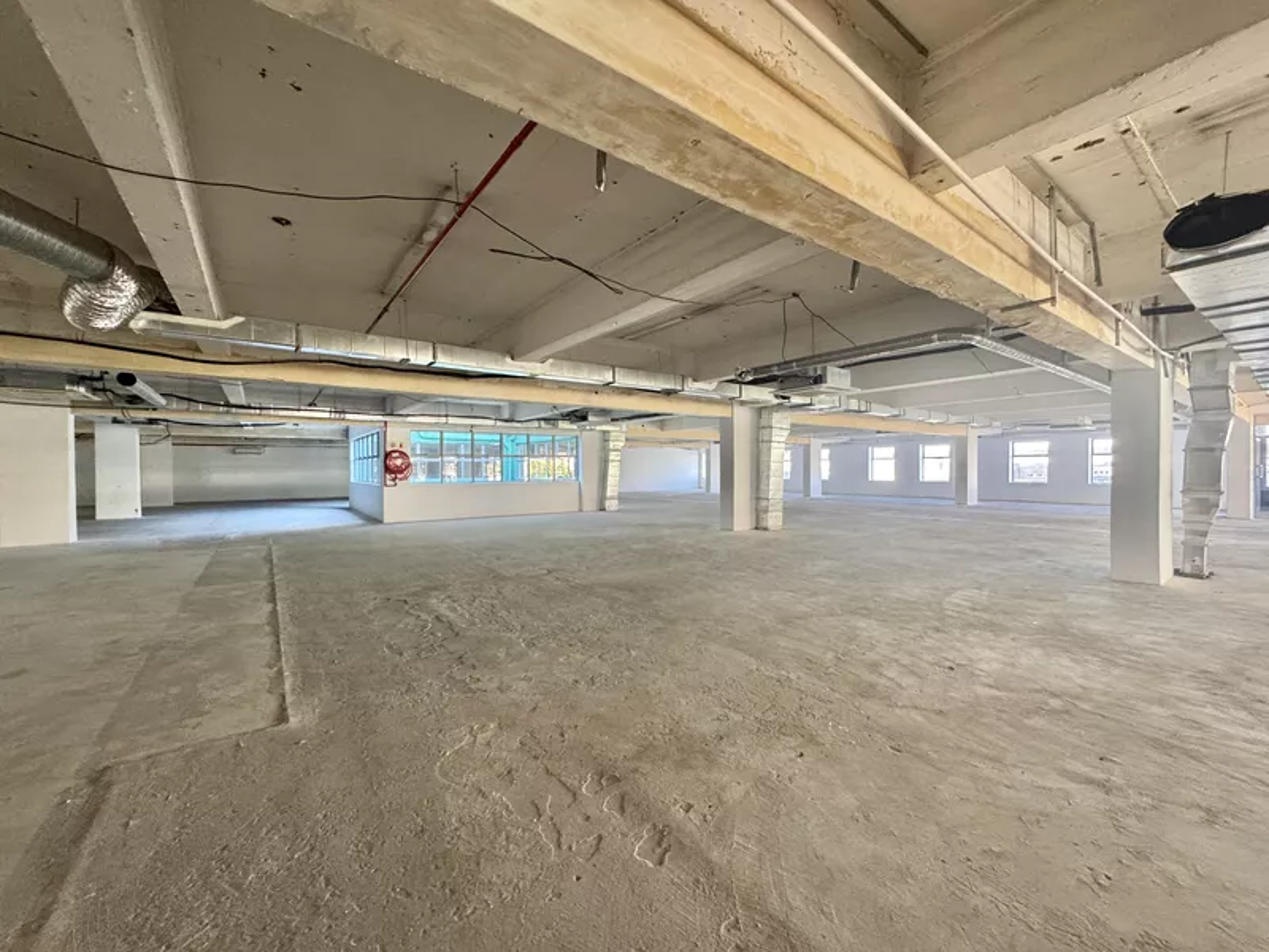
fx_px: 513
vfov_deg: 85.7
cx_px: 634
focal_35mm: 14
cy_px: 476
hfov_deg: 102.1
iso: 250
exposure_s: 1/50
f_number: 2.2
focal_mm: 2.22
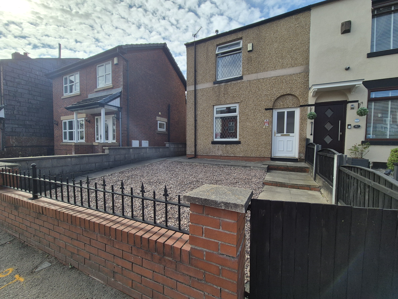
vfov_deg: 89.9
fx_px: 149
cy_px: 150
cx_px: 199
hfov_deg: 106.2
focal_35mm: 13
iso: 50
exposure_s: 1/1908
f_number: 2.2
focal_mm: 2.2
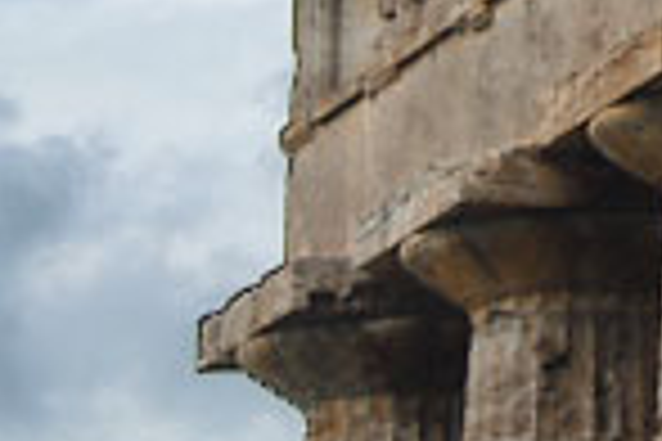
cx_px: 1319
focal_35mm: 330
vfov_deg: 4.1
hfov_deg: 6.1
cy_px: -407
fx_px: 6068
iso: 100
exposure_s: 1/160
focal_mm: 52
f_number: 4.8
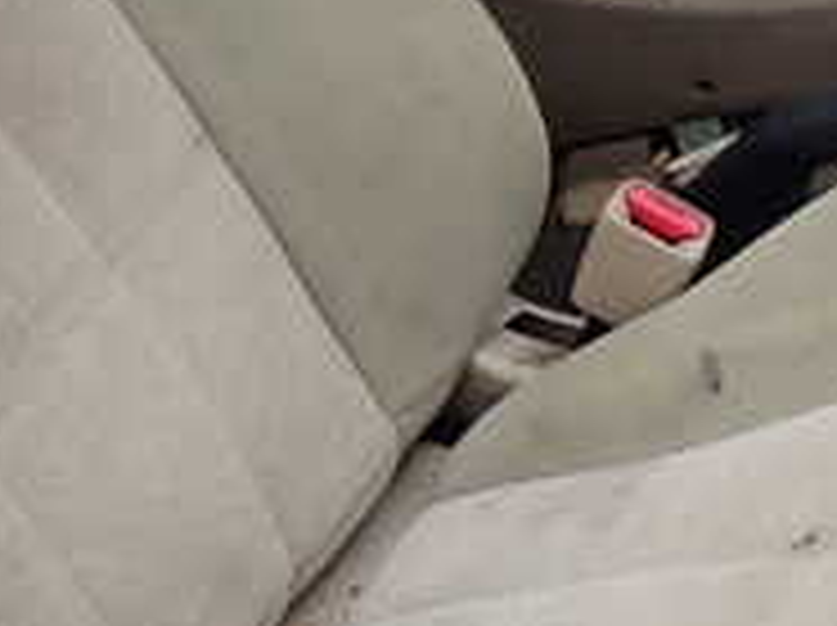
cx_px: 198
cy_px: 446
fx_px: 2342
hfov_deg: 20.1
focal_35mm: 97
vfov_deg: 15.2
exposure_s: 1/320
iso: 100
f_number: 3.2
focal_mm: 5.4
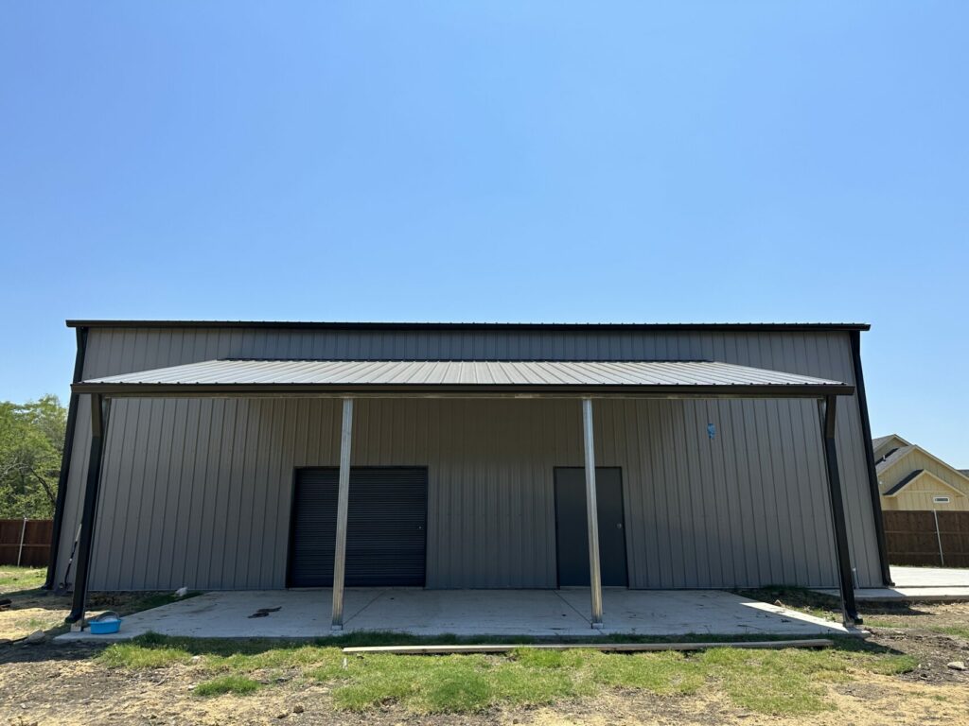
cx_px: 484
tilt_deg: +13.9
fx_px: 672
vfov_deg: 56.8
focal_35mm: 24
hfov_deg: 71.6
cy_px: 363
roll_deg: +0.5
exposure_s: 1/5525
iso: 80
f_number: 1.78
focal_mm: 6.86
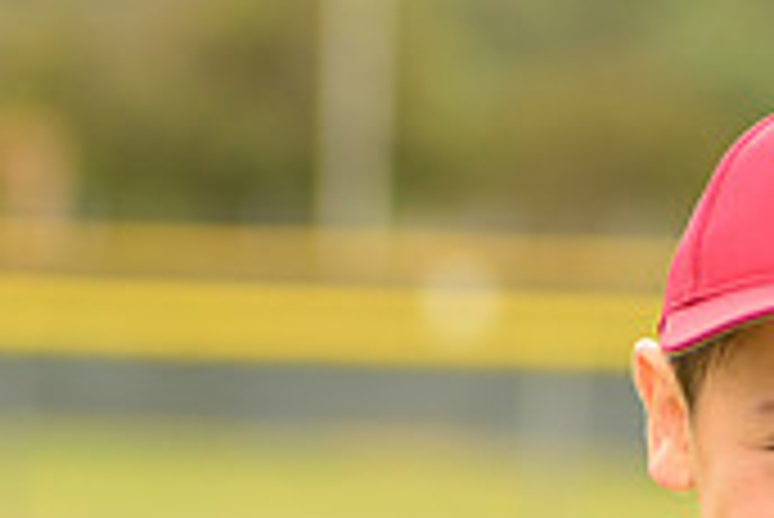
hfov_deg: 3.6
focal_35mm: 574
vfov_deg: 2.4
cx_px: 963
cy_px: 782
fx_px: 12351
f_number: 5.6
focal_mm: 170
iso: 160
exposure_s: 1/250
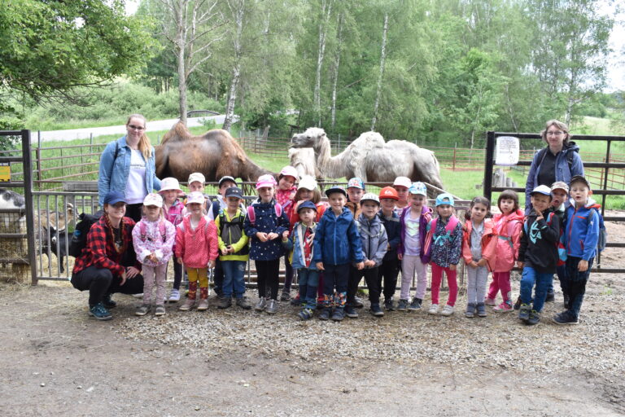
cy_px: 208
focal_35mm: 34
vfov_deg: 38.4
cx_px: 312
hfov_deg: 55.1
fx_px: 599
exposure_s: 1/320
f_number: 10
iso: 900
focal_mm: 23
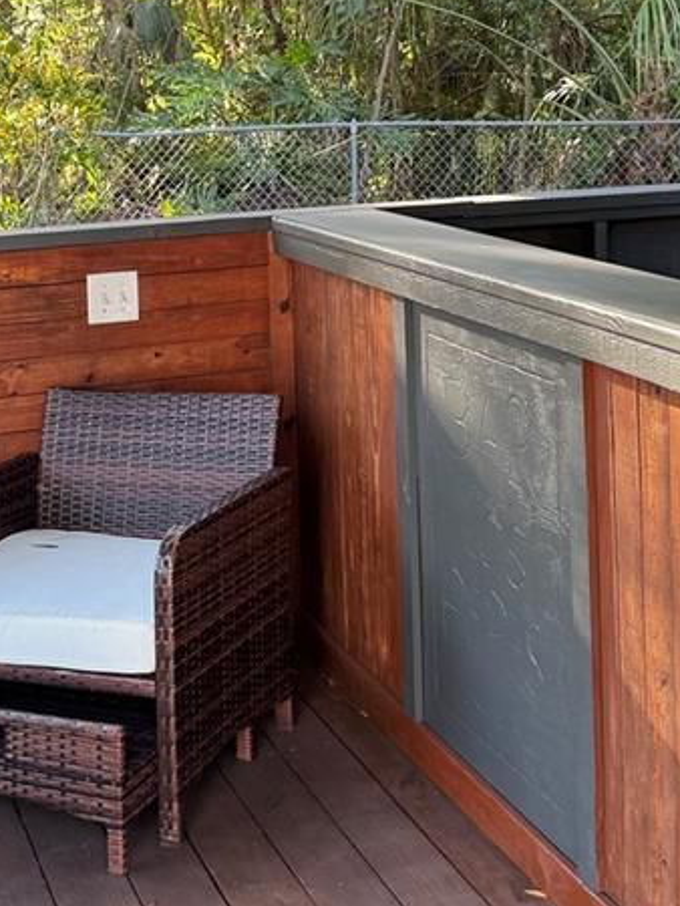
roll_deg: +2.4
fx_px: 1675
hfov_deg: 22.9
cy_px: 121
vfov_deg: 29.2
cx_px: 368
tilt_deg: -3.3
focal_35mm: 64
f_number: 1.78
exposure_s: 1/121
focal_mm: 6.76
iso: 80
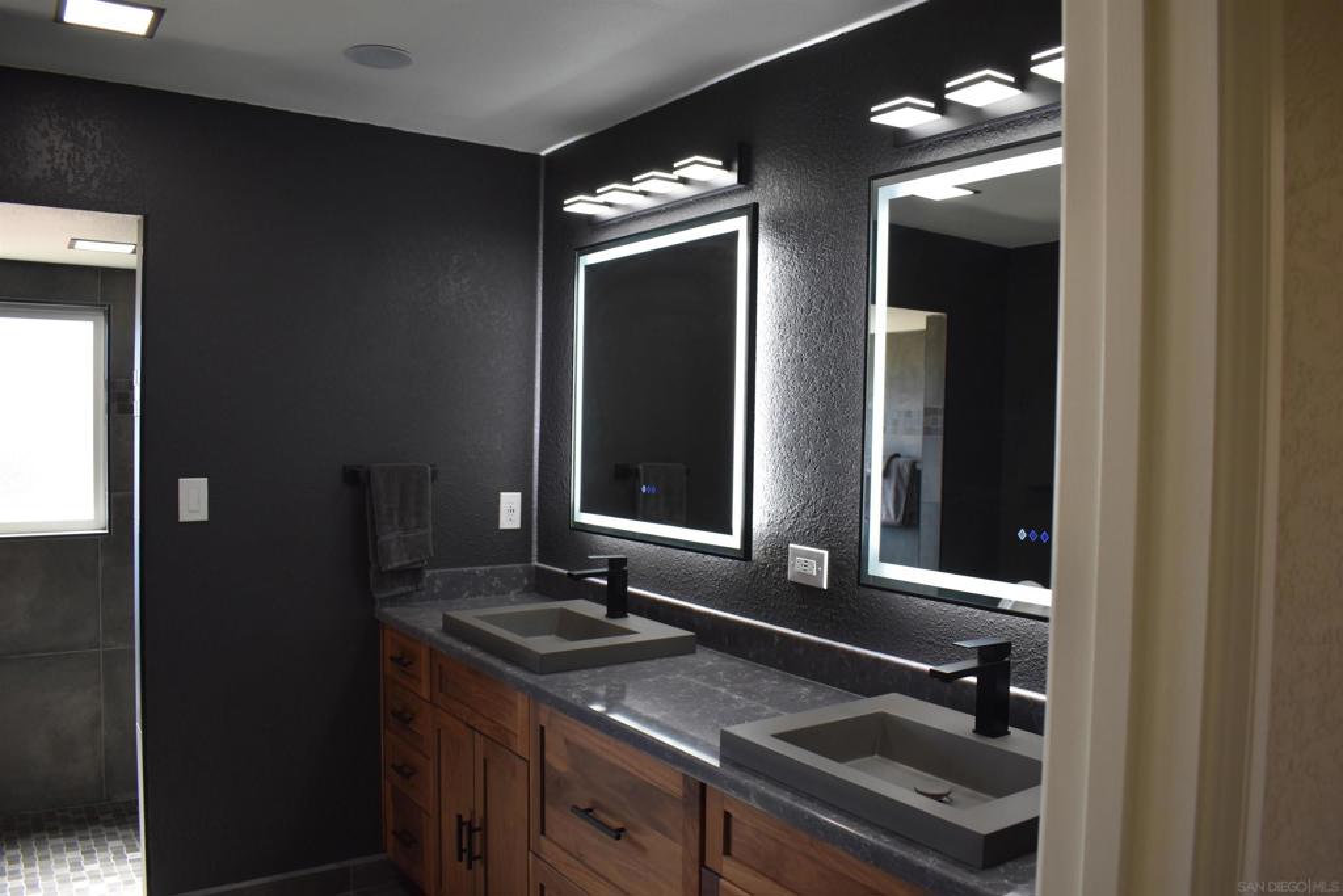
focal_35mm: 27
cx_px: 672
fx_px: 1007
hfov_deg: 67.4
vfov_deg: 47.9
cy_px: 448
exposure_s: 1/80
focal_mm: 18
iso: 400
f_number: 4.5
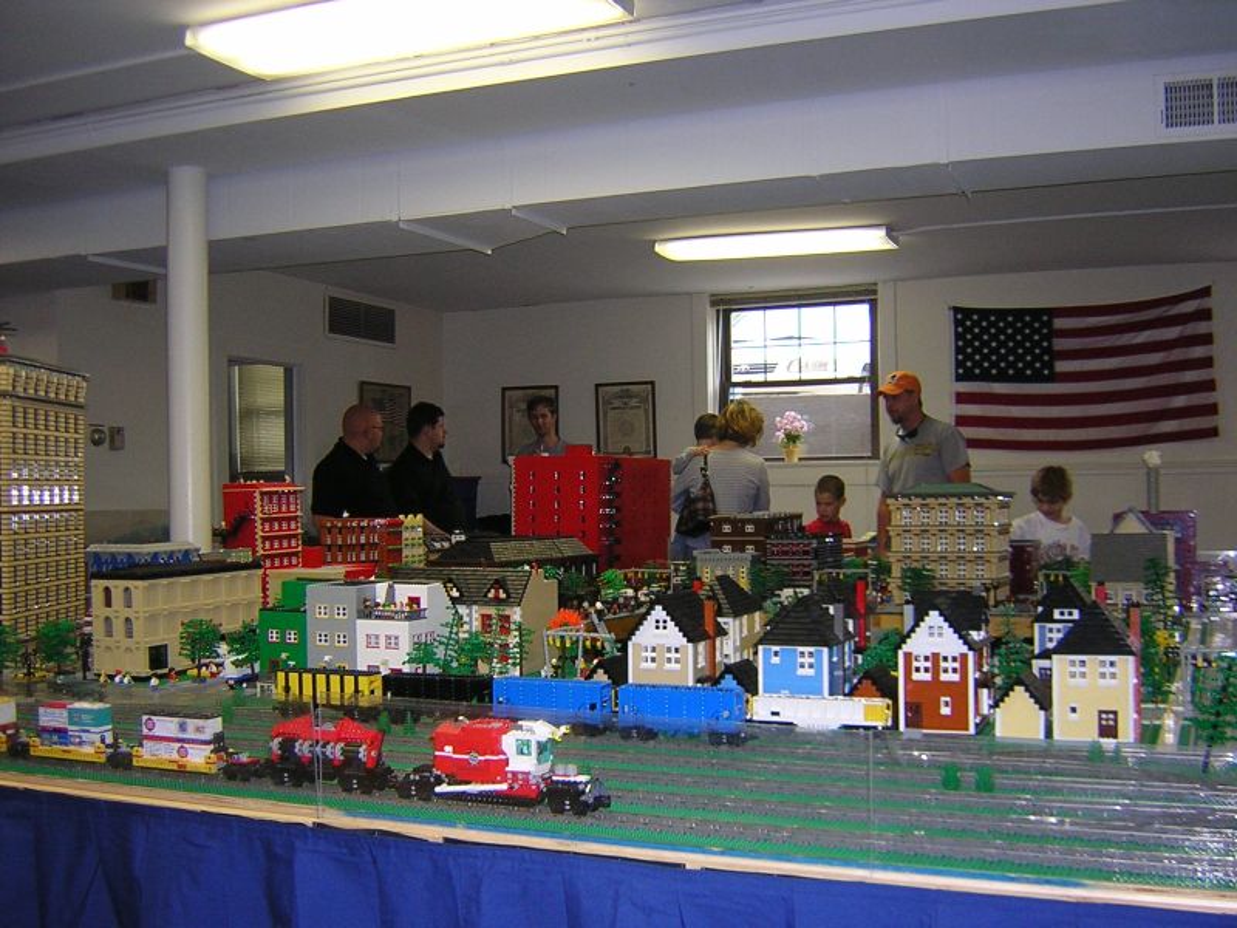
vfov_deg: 39.7
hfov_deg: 51.4
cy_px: 464
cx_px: 618
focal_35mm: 36
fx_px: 1286
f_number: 2.6
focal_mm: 4.7
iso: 200
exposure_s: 1/60.1
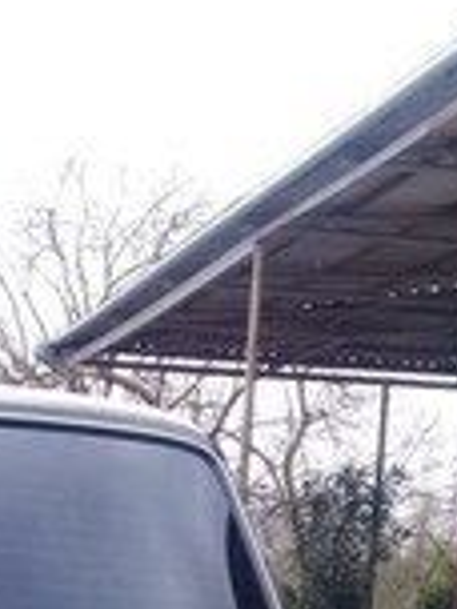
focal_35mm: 101
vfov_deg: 17.7
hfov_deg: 14.1
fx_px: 1778
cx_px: -120
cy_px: 873
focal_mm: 3.3
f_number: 2.2
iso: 50
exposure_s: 1/427
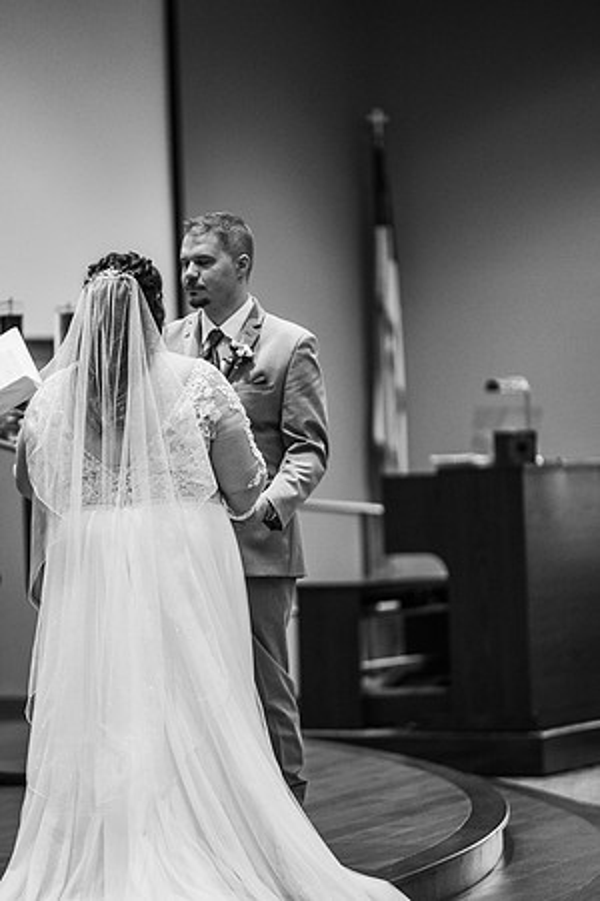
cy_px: 450
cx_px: 300
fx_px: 4250
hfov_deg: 8.1
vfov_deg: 12.1
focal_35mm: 170
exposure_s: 1/250
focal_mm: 170
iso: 2000
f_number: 2.8
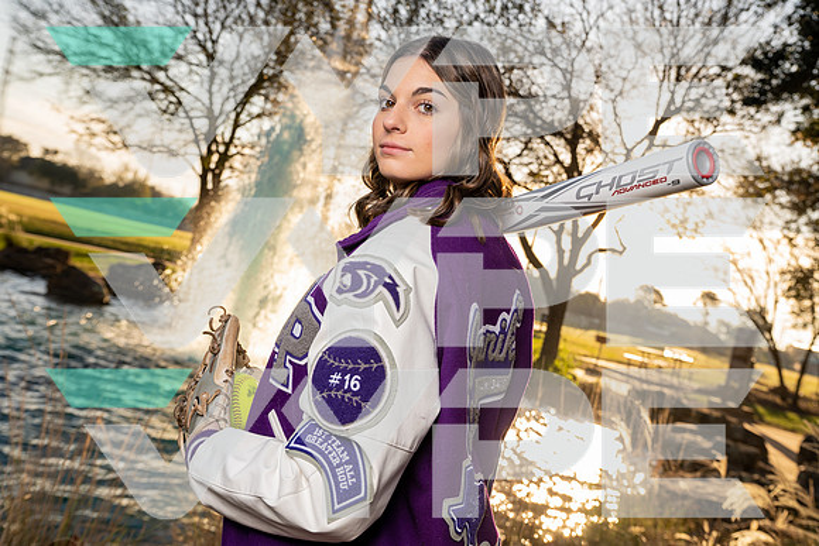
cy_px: 273
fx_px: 910
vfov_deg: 33.4
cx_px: 410
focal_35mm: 40
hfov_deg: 48.4
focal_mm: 40
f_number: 5.6
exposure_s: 1/250
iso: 160
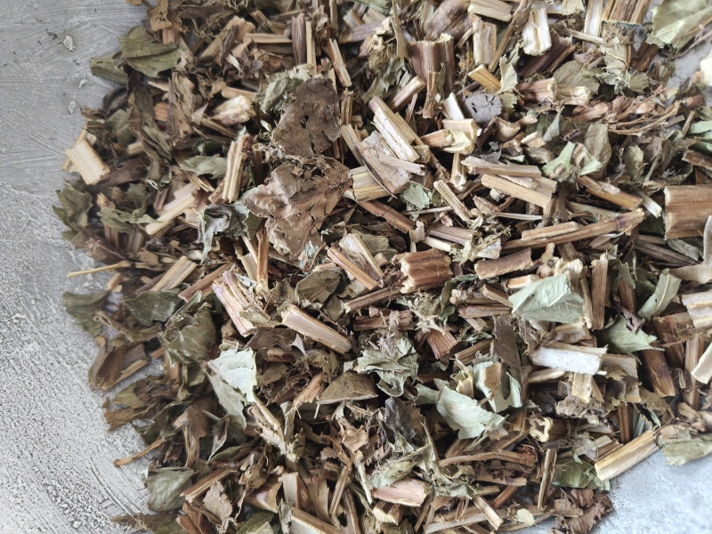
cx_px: 356
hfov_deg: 71.6
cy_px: 267
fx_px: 494
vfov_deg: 56.8
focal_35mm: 24
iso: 250
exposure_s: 1/50.6
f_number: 1.8
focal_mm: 5.59
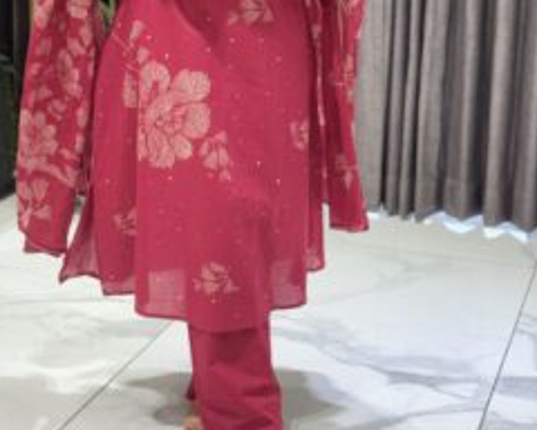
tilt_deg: -8.4
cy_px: 36
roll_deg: -1.1
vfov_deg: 19.3
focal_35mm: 78
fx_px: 1240
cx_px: 206
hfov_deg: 24.4
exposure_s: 1/50
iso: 160
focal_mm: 6.76
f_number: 1.78
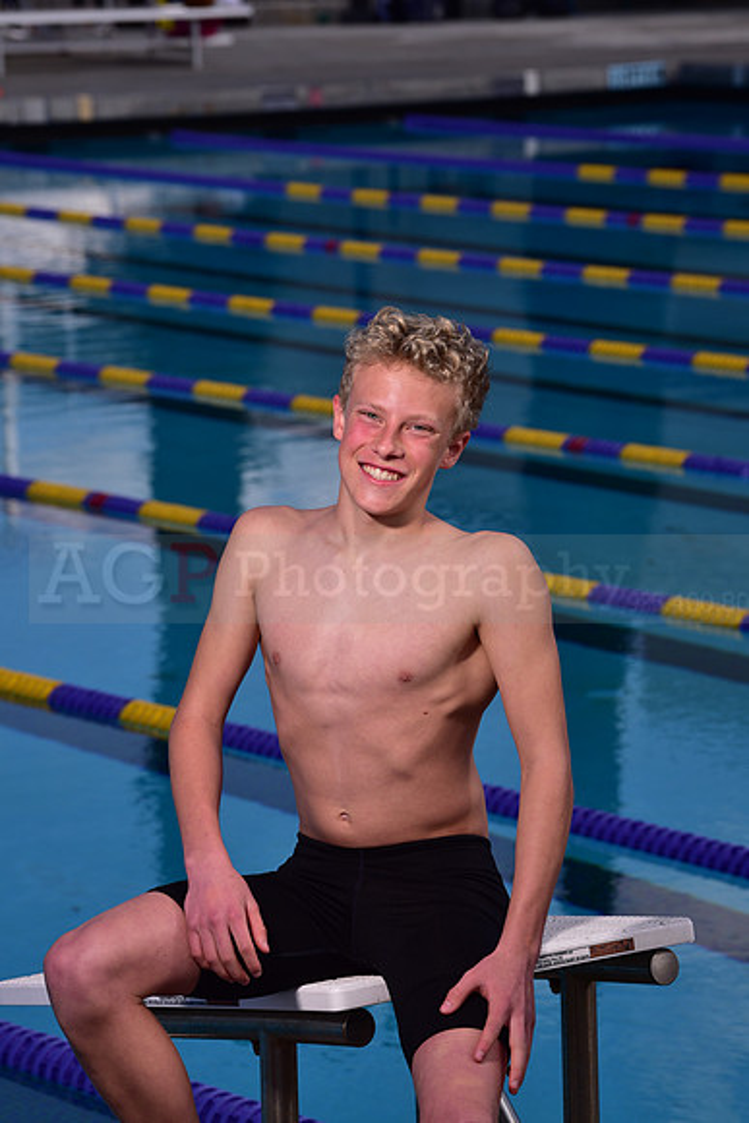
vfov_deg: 13.2
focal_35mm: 155
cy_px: 562
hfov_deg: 8.9
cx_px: 374
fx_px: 4834
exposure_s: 1/250
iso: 80
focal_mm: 155
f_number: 9
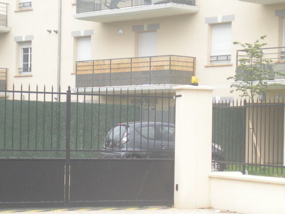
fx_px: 971
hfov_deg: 16.7
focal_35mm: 118
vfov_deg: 12.5
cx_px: 140
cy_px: 119
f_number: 3.9
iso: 89
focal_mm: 9.3
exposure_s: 1/166
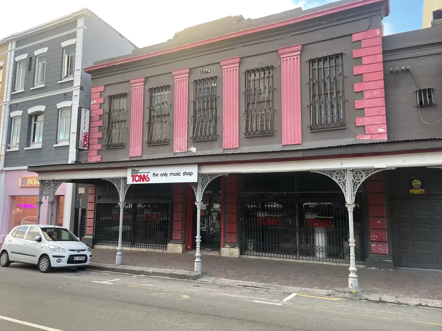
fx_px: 332
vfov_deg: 53.1
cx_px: 221
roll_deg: -1.1
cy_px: 166
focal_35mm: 26
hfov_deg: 67.3
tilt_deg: +7.1
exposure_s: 1/121
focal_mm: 4.2
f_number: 1.6
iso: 50
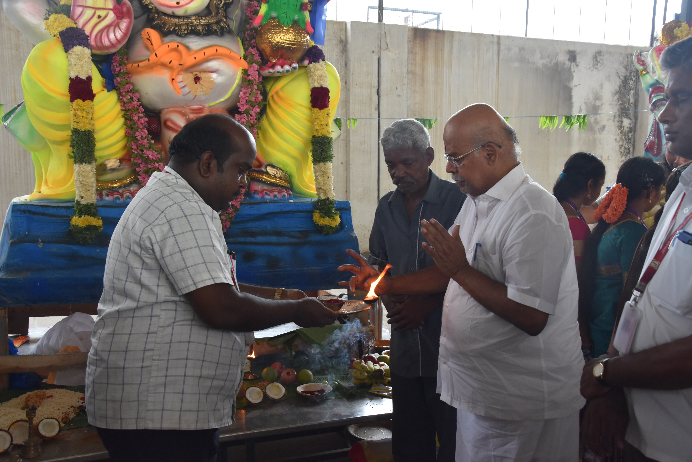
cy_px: 231
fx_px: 692
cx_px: 346
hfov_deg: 53.1
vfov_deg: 36.9
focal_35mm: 36
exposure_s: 1/160
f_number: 6.3
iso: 800
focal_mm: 24
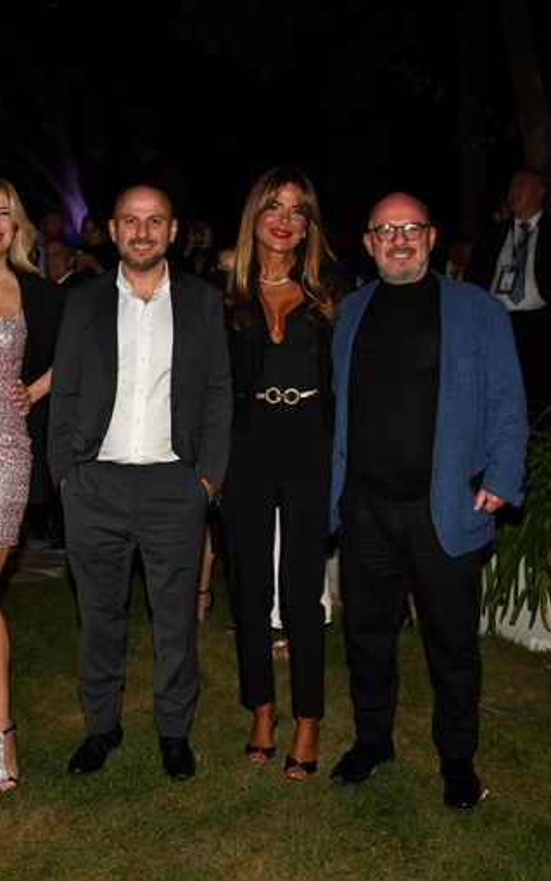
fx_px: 1033
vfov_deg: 46.2
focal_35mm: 43
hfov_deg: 29.3
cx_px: 126
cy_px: 440
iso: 800
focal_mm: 28
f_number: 4
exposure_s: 1/160
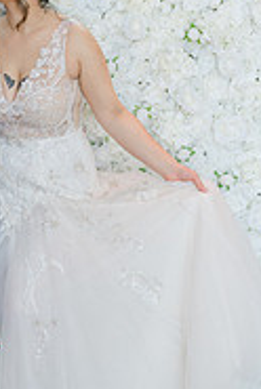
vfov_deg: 23.6
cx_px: -11
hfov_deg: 15.8
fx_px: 921
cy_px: 88
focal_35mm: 85
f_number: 4
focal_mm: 35
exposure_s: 1/160
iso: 400
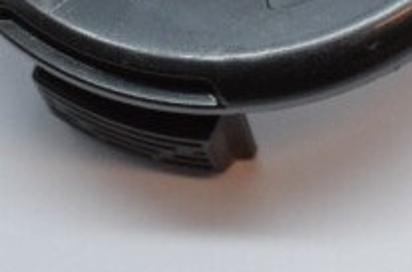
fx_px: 2866
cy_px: -164
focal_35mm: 251
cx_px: 525
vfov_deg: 5.4
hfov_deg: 8.1
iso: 400
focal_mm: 48
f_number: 5.3
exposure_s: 1/60
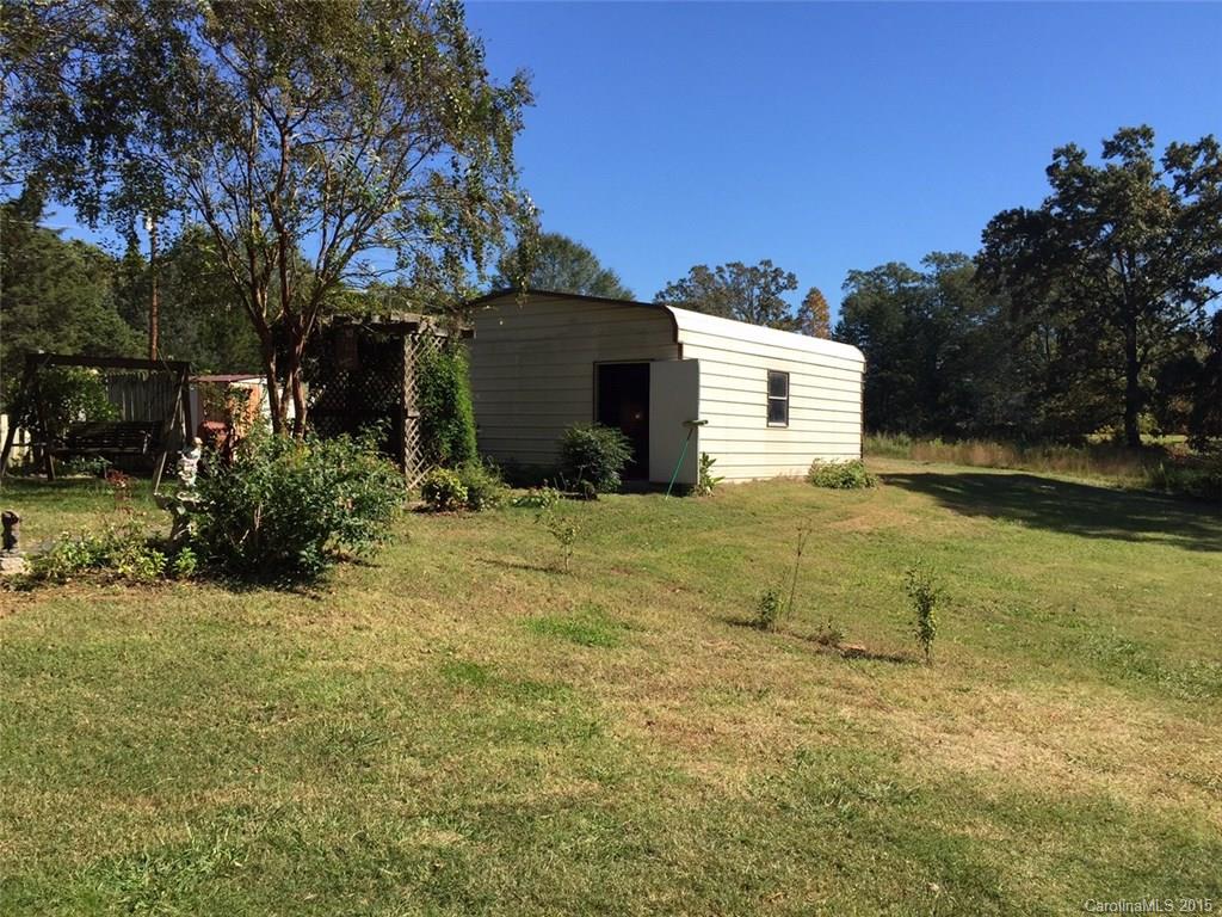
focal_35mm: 29
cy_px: 458
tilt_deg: +0.7
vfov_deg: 48.2
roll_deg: -1.3
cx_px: 611
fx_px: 1024
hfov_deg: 61.7
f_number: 2.2
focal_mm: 4.15
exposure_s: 1/1412
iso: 32
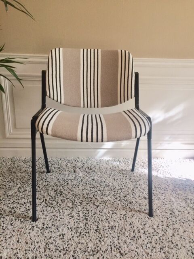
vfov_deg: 61.7
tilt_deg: -19.5
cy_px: 130
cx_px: 97
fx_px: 217
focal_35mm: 29
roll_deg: -0.6
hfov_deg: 48.2
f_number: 2.2
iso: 50
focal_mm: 4.15
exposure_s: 1/33
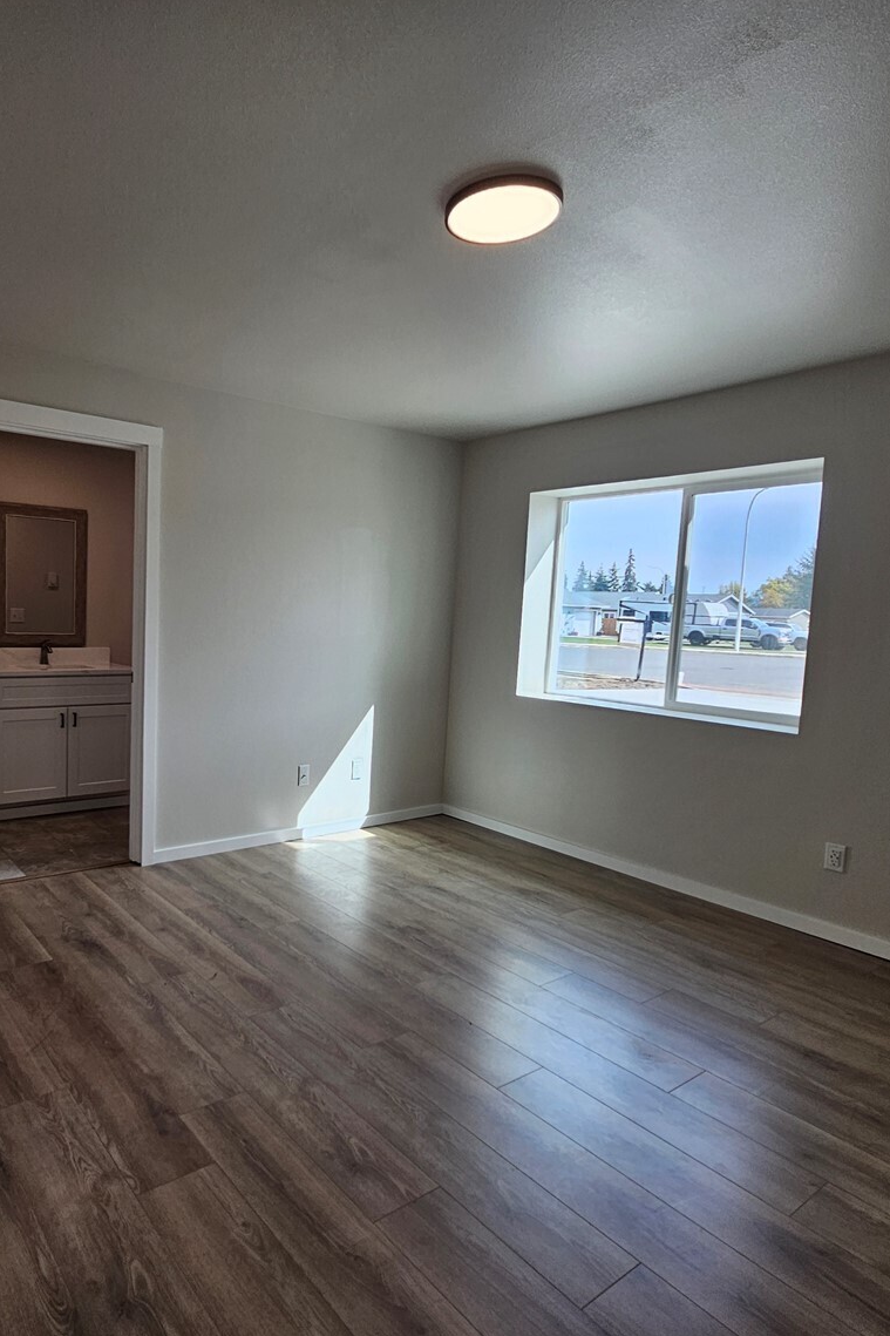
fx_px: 705
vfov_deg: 86.9
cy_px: 692
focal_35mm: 19
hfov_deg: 62.5
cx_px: 279
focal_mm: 2.2
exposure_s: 1/173
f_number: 2.2
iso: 50
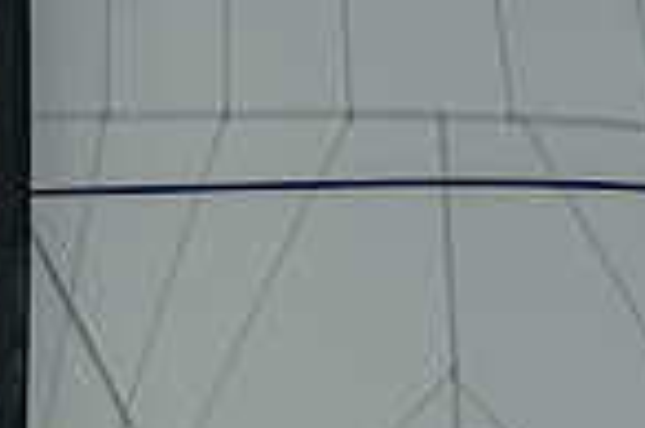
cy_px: 673
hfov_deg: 3.3
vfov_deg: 2.2
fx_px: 11042
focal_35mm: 617
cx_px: -572
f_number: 9
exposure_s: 1/3200
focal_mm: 150
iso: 800
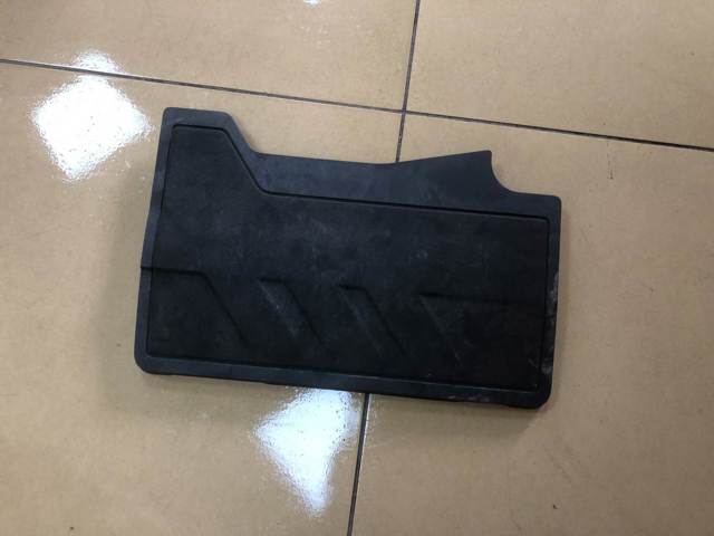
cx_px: 357
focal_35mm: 28
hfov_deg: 63.4
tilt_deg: -83.8
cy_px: 268
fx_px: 578
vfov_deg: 49.7
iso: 40
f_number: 1.8
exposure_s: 1/20
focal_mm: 4
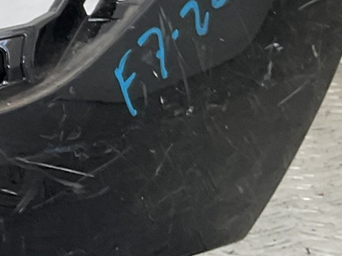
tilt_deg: -7.9
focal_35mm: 150
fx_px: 1481
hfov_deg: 11.4
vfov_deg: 9.9
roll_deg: +7.3
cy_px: 143
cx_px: -422
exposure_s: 1/120
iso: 25
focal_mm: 3
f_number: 1.8
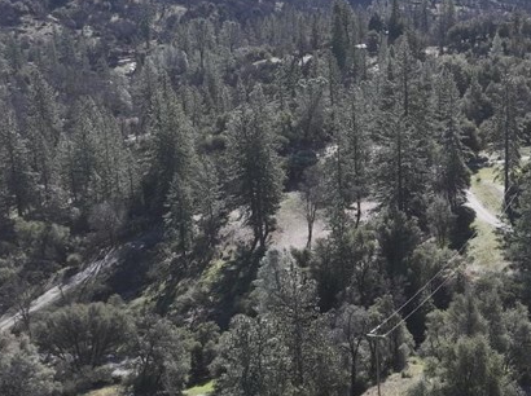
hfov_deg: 29.0
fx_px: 919
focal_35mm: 60
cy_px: 250
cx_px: 592
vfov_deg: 24.3
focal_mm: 12.29
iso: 210
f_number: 2.8
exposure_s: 1/3200
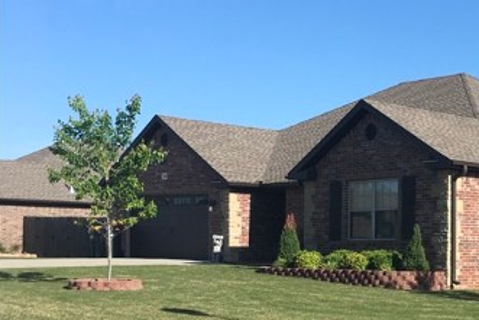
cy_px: 258
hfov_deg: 27.9
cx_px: 414
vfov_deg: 19.3
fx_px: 932
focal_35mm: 70
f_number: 2.2
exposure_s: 1/1508
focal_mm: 4.15
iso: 25
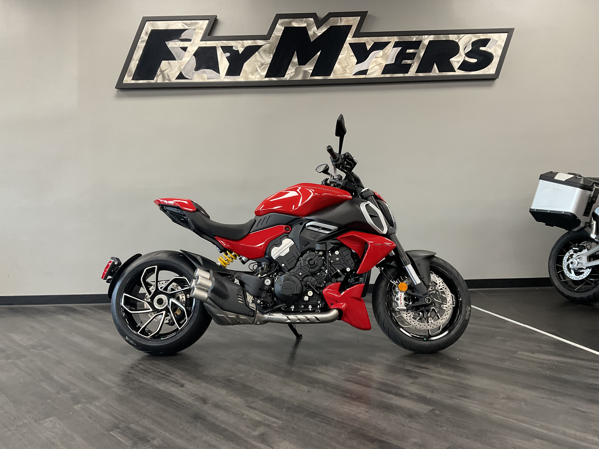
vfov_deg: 48.2
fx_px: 502
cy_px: 224
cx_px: 300
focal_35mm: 29
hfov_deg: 61.7
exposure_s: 1/60
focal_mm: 3
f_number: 1.8
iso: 100
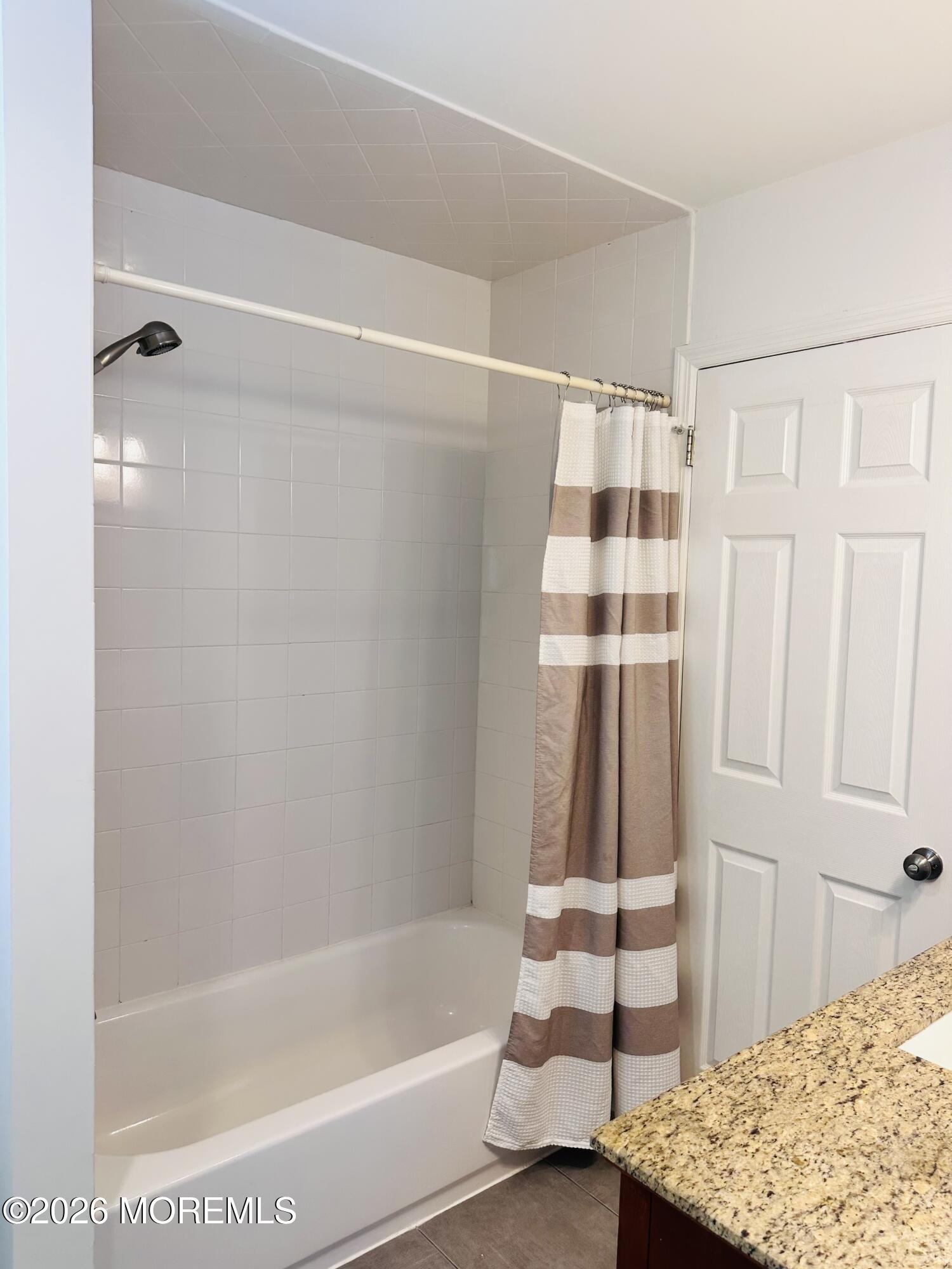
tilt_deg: -4.3
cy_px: 634
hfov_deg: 56.8
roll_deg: -2.7
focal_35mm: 24
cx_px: 476
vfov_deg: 71.6
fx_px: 880
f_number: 1.78
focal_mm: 6.86
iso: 125
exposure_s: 1/120
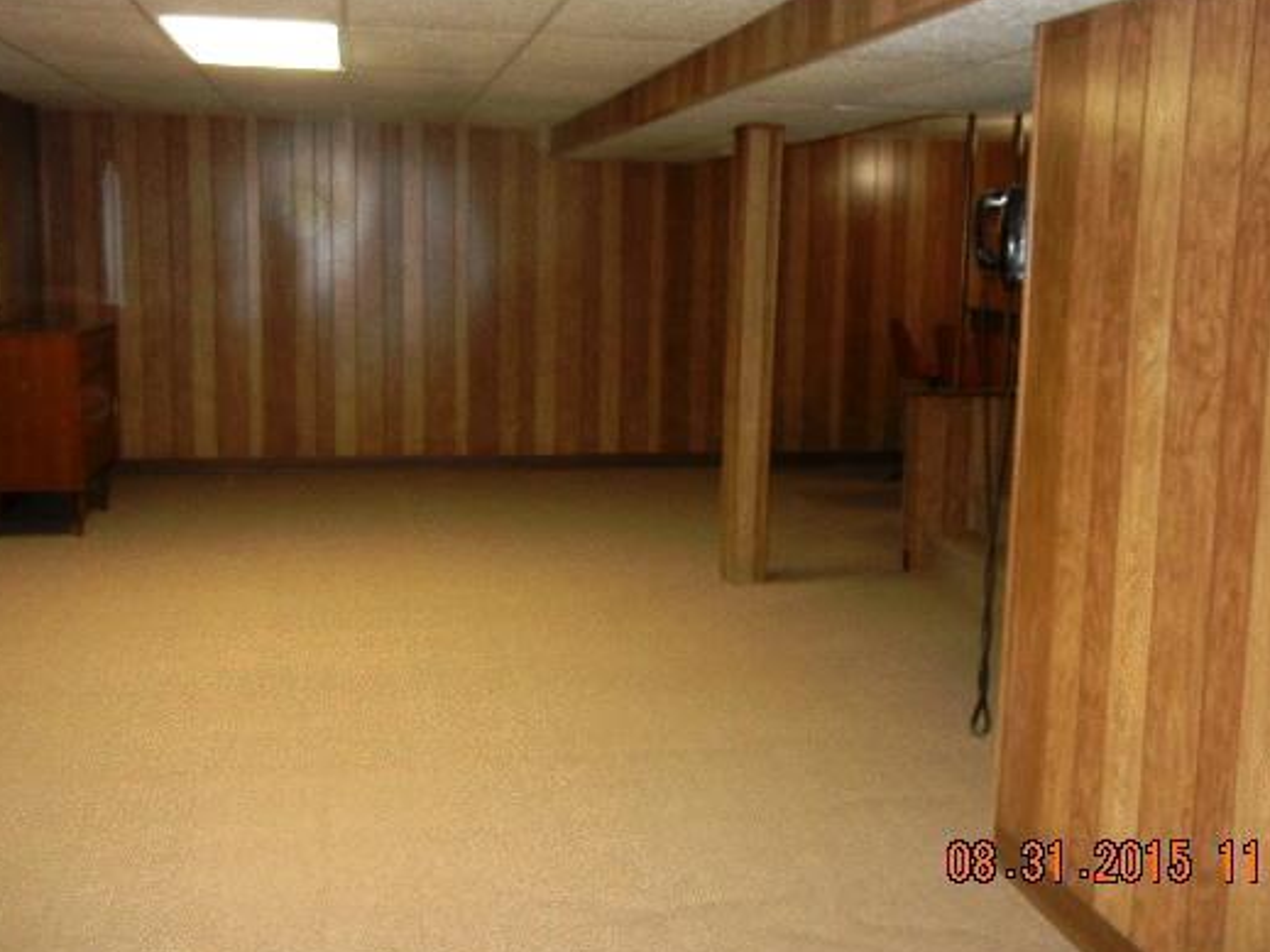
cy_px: 396
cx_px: 648
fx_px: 1357
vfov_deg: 38.5
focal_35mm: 37
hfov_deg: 50.1
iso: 369
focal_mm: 5.4
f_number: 3.5
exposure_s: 1/30
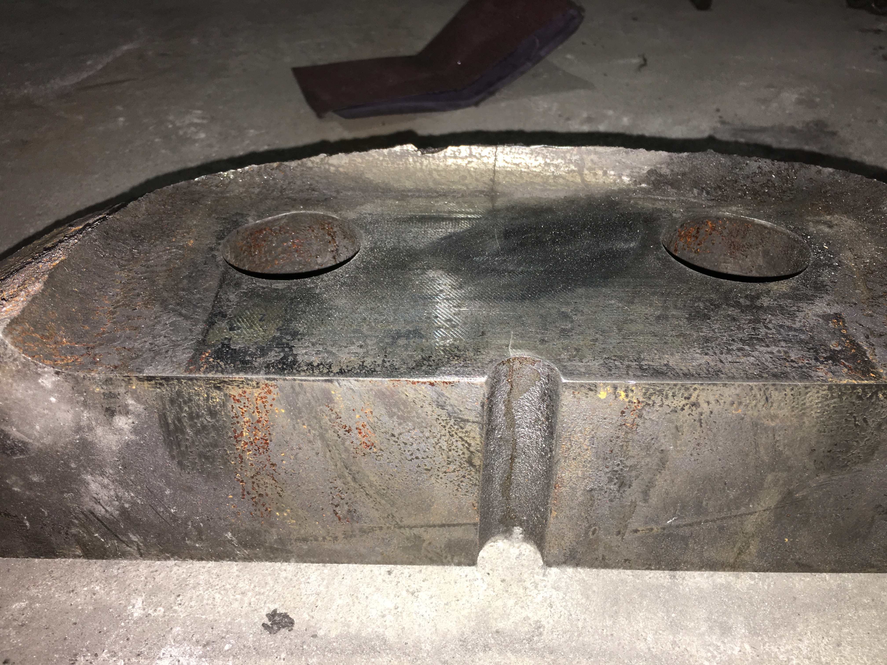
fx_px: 743
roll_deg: +0.7
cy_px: 332
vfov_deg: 48.2
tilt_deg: -36.8
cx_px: 444
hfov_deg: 61.7
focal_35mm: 29
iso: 32
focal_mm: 4.15
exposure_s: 1/20
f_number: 2.2
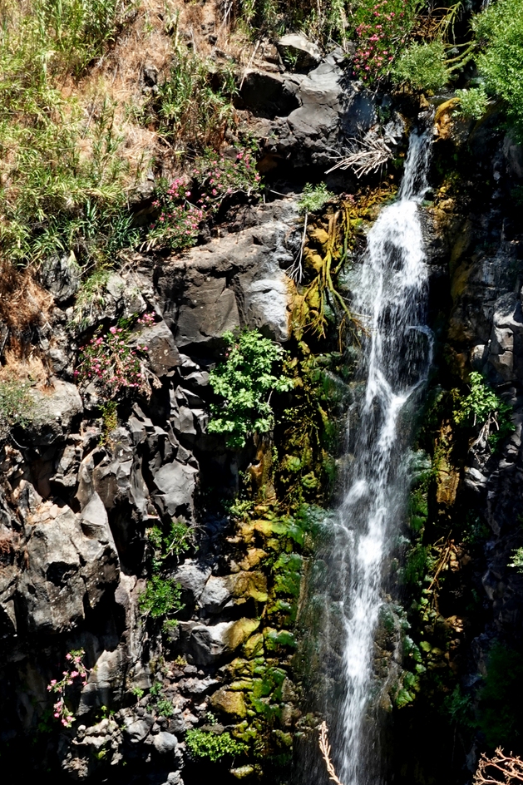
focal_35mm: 78
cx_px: 410
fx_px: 1700
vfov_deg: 26.0
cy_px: 327
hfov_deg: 17.4
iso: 160
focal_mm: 16.92
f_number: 13
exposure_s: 1/50
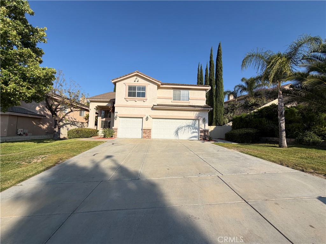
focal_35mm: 14
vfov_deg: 85.7
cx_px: 163
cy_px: 122
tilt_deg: +6.9
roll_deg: -0.5
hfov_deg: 102.1
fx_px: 132
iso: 20
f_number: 2.2
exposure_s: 1/789
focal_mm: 2.22
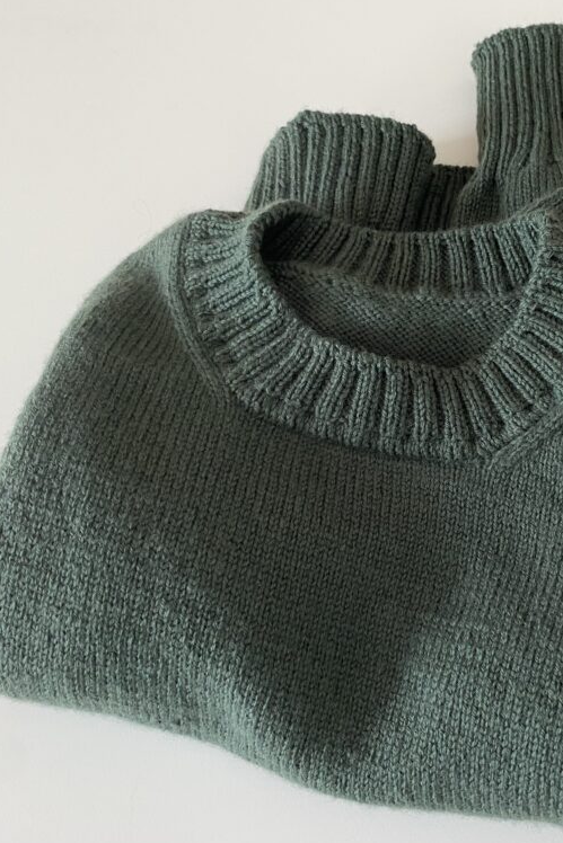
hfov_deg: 34.9
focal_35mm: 37
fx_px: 867
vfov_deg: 51.9
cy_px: 426
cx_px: 445
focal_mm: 4.25
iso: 250
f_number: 1.8
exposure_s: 1/60
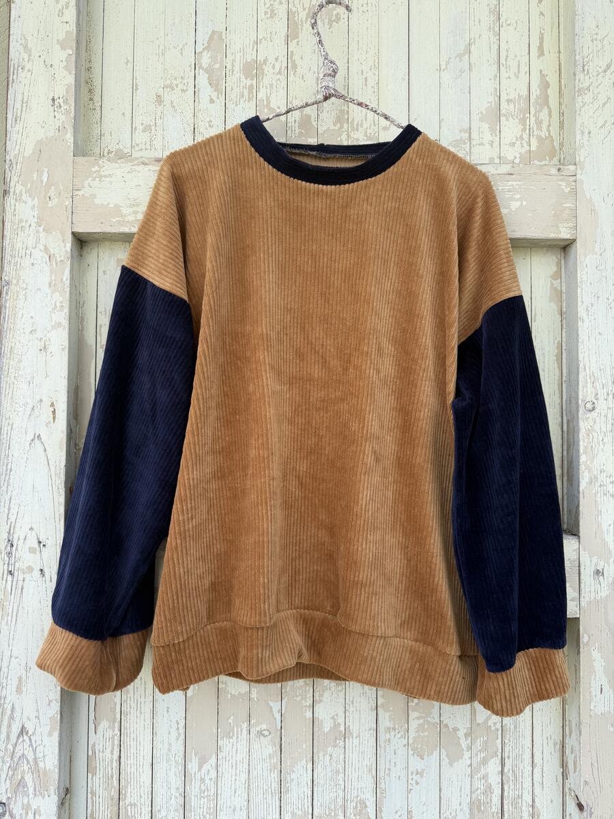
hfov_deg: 56.8
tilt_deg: -5.0
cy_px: 410
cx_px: 307
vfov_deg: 71.6
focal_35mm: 24
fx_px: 568
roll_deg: -0.1
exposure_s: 1/722
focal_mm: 6.76
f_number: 1.78
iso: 80
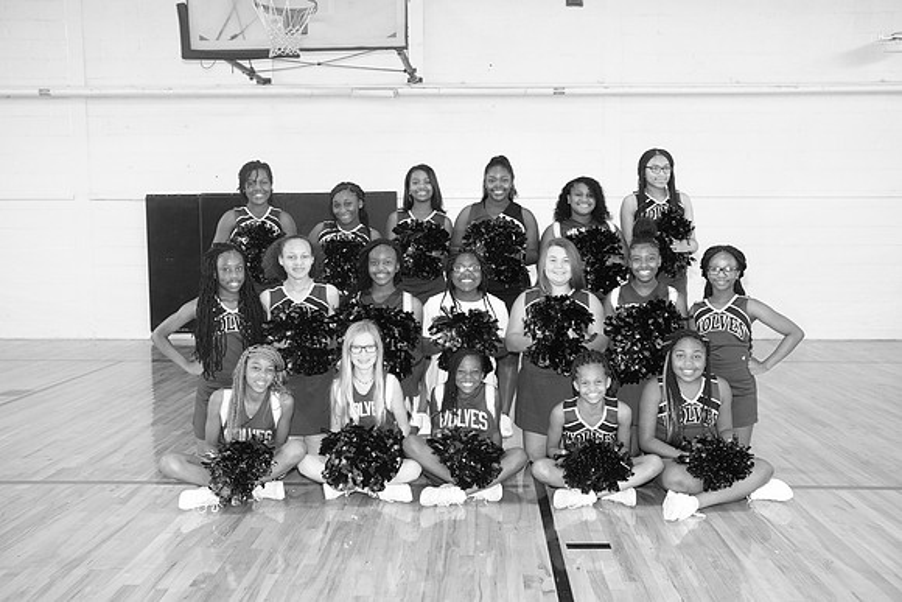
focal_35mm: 35
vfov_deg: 37.9
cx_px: 451
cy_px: 301
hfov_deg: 54.4
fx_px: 877
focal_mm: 23
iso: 1000
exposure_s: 1/80
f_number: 3.6
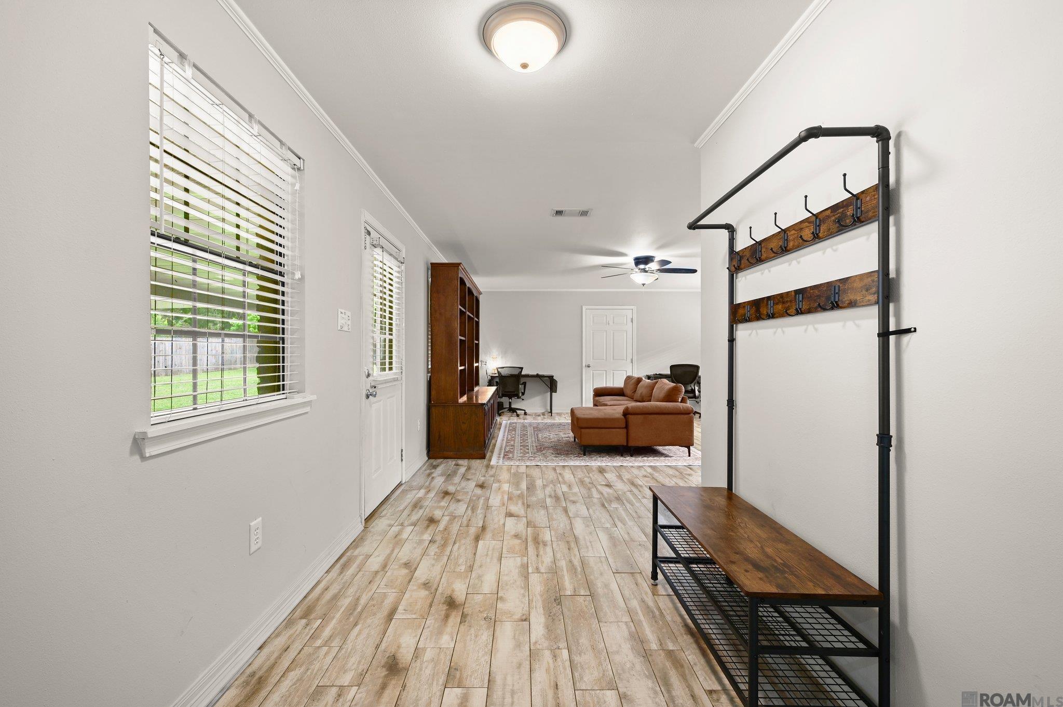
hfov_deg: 100.4
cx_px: 532
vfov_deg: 77.2
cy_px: 354
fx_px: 443
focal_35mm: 15
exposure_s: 1/1.25
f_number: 10
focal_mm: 15
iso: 200
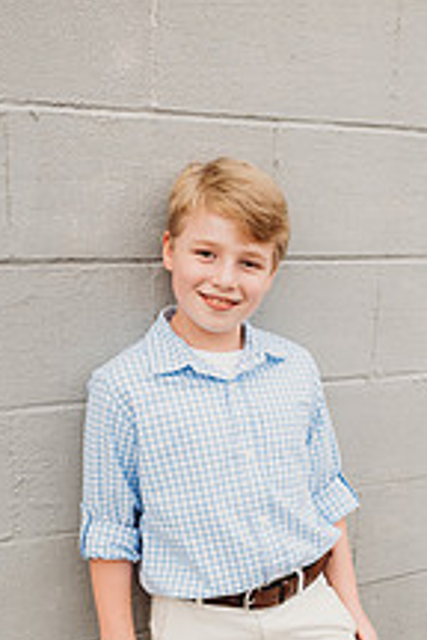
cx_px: 261
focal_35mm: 50
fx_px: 890
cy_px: 447
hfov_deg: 26.9
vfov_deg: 38.9
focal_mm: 24
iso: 200
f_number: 3.2
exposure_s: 1/320
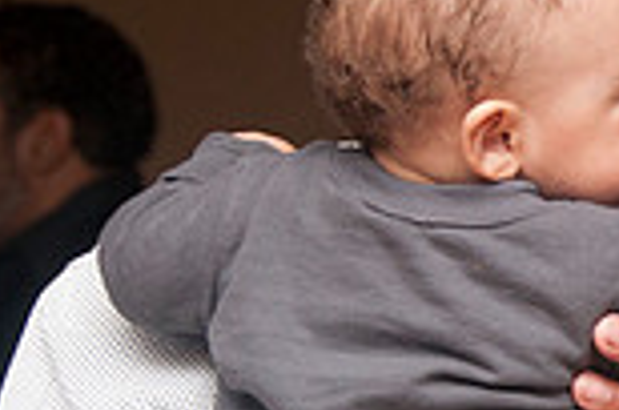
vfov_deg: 4.0
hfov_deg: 6.0
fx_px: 5817
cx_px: 989
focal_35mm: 339
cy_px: 400
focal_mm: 60
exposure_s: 1/125
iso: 400
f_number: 5.6
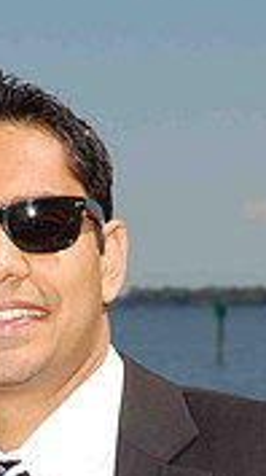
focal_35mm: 280
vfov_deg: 7.7
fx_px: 3526
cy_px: 411
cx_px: 34
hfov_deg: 4.3
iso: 200
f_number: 10
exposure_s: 1/500
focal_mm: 70
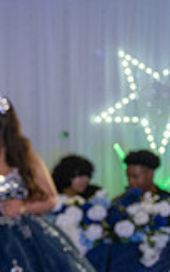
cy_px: 240
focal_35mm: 152
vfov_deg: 13.6
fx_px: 1126
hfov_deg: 7.7
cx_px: -314
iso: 1250
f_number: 2.8
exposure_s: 1/200
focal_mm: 38
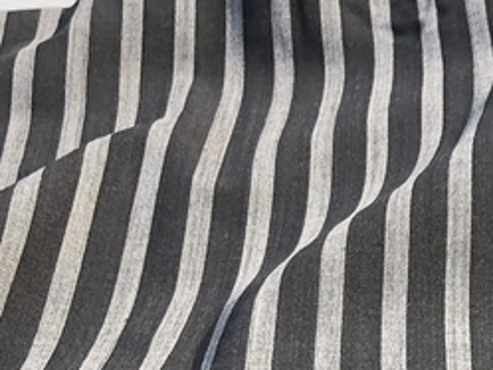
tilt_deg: -44.5
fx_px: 1924
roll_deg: -1.9
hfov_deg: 13.9
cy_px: 574
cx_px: 673
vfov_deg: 10.6
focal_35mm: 135
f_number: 1.8
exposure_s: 1/276
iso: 20
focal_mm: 4
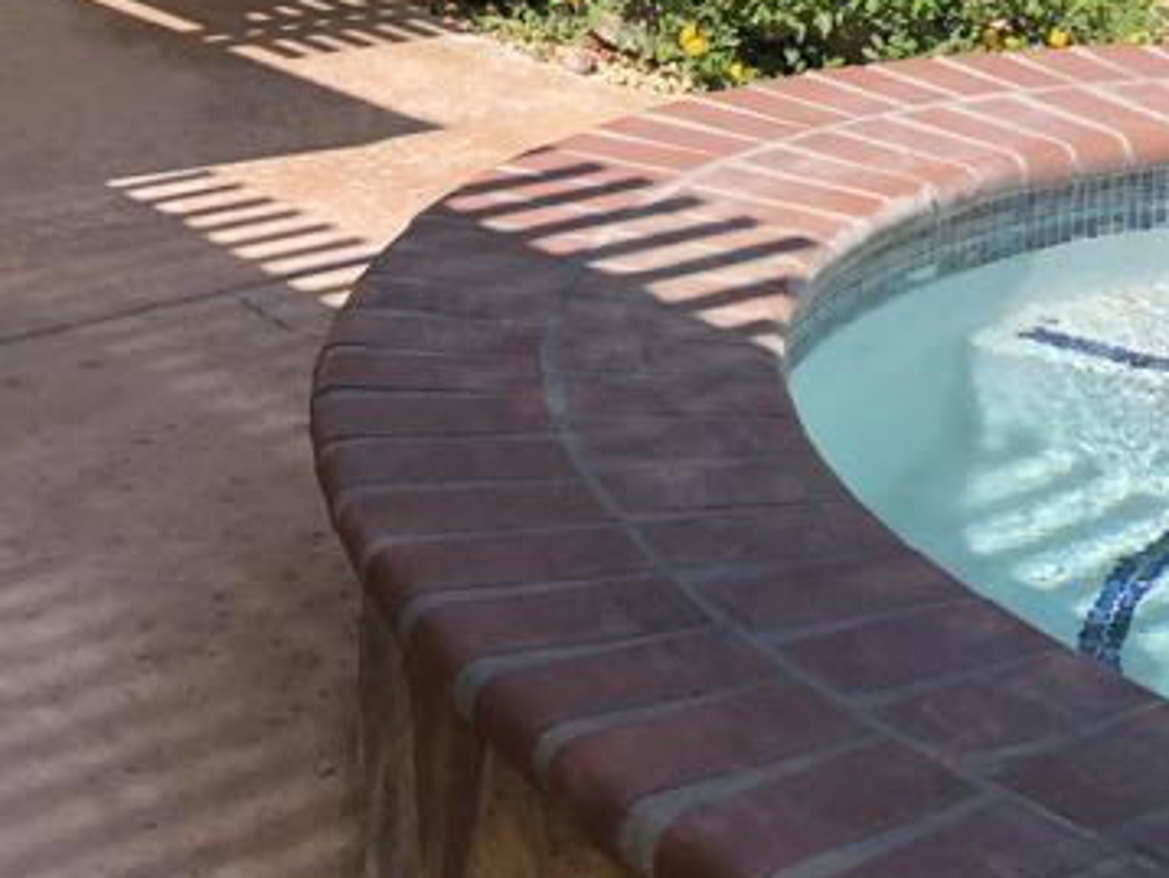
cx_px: 131
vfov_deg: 17.7
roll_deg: +0.4
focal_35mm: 80
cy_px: -150
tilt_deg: -9.9
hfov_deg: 23.8
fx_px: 2703
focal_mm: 3.99
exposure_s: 1/852
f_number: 1.8
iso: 20
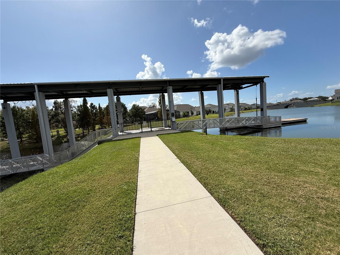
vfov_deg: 85.7
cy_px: 128
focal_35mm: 14
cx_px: 170
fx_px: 138
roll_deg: +4.9
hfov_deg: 102.1
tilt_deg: -5.5
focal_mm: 2.22
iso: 50
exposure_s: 1/3460
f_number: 2.2
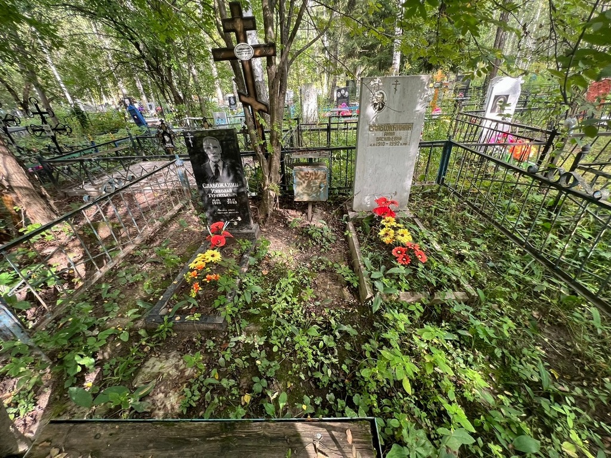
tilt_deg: -24.4
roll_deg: -0.4
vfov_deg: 89.9
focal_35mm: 13
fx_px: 229
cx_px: 306
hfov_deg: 106.2
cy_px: 229
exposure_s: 1/99
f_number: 1.8
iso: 125
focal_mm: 1.57
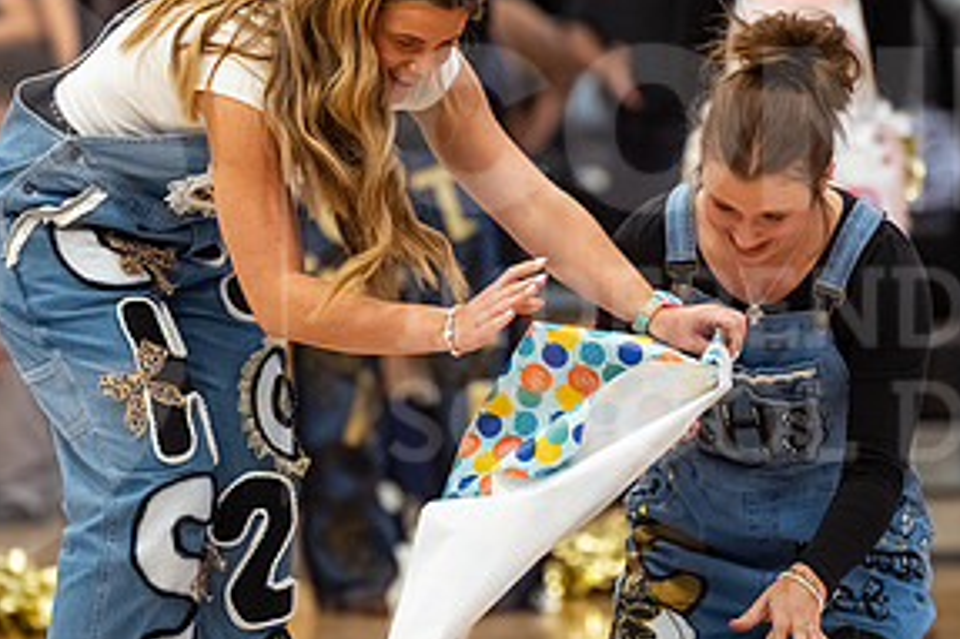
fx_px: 9701
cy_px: 202
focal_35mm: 364
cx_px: 462
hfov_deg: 5.7
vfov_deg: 3.8
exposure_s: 1/1000
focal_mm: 180
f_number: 3.2
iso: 3200
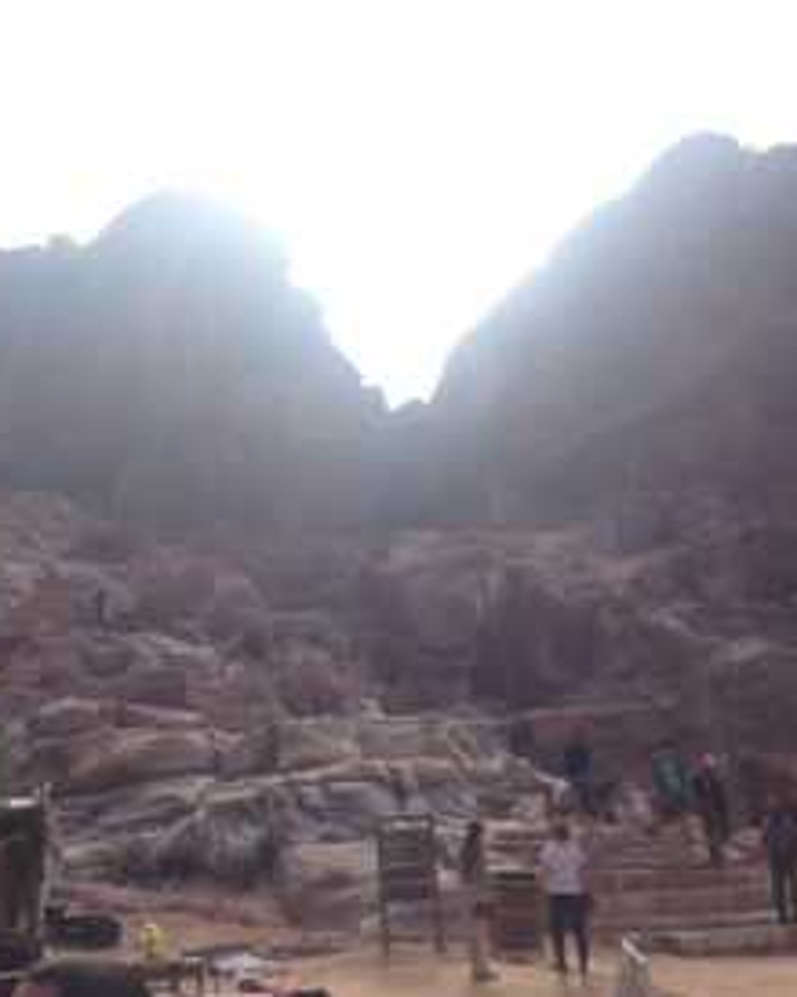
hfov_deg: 32.1
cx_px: 389
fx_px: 1387
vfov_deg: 39.6
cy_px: 484
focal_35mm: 47
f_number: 2.4
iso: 50
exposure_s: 1/874
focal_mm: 4.12
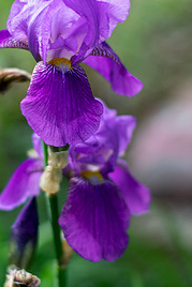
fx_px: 1007
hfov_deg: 10.9
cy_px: 107
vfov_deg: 16.2
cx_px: 72
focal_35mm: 126
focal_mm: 50
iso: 200
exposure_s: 1/1000
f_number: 1.8
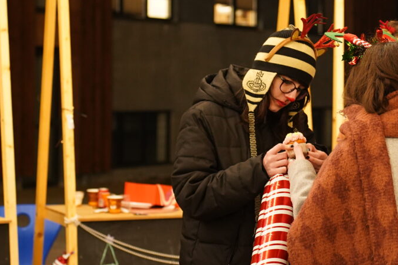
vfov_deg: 12.0
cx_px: 296
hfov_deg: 17.8
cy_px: 105
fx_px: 1260
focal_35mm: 114
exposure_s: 1/100
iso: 2500
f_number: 2.8
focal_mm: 50
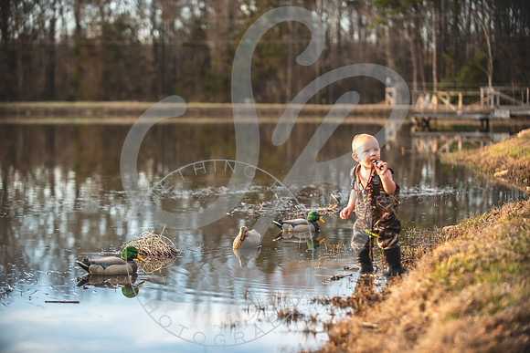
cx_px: 264
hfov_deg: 22.4
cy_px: 177
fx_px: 1338
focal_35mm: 91
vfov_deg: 15.1
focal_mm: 90
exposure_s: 1/400
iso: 100
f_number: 2.8
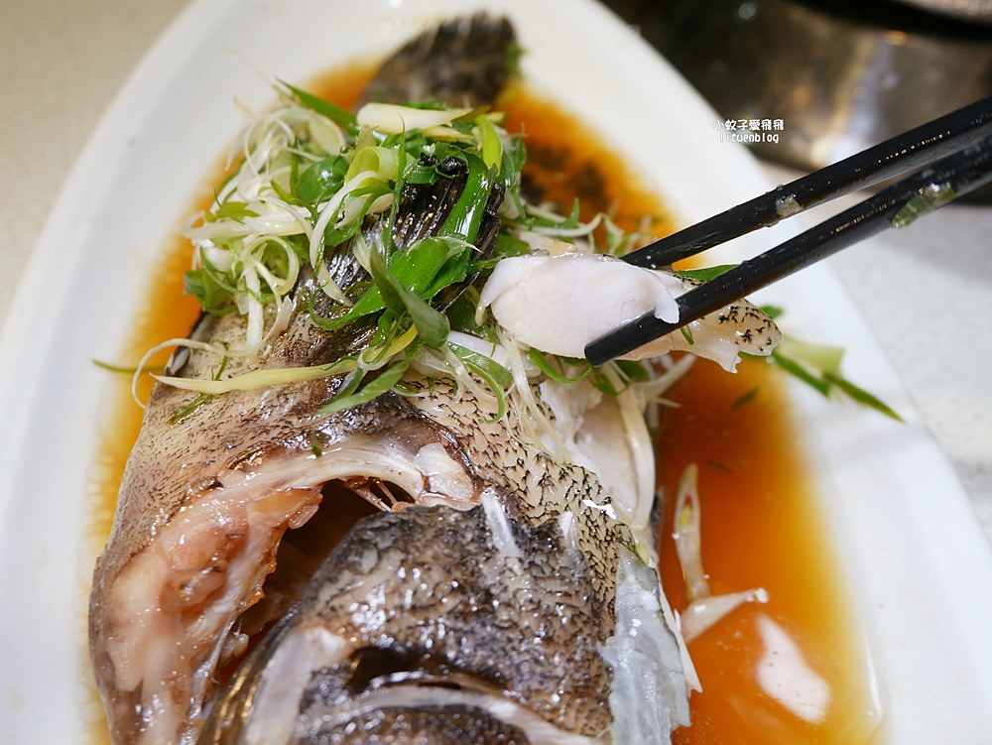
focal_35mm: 34
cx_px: 496
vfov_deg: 41.8
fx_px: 975
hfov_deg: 53.9
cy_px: 372
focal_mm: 17
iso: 200
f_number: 4.1
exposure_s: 1/80
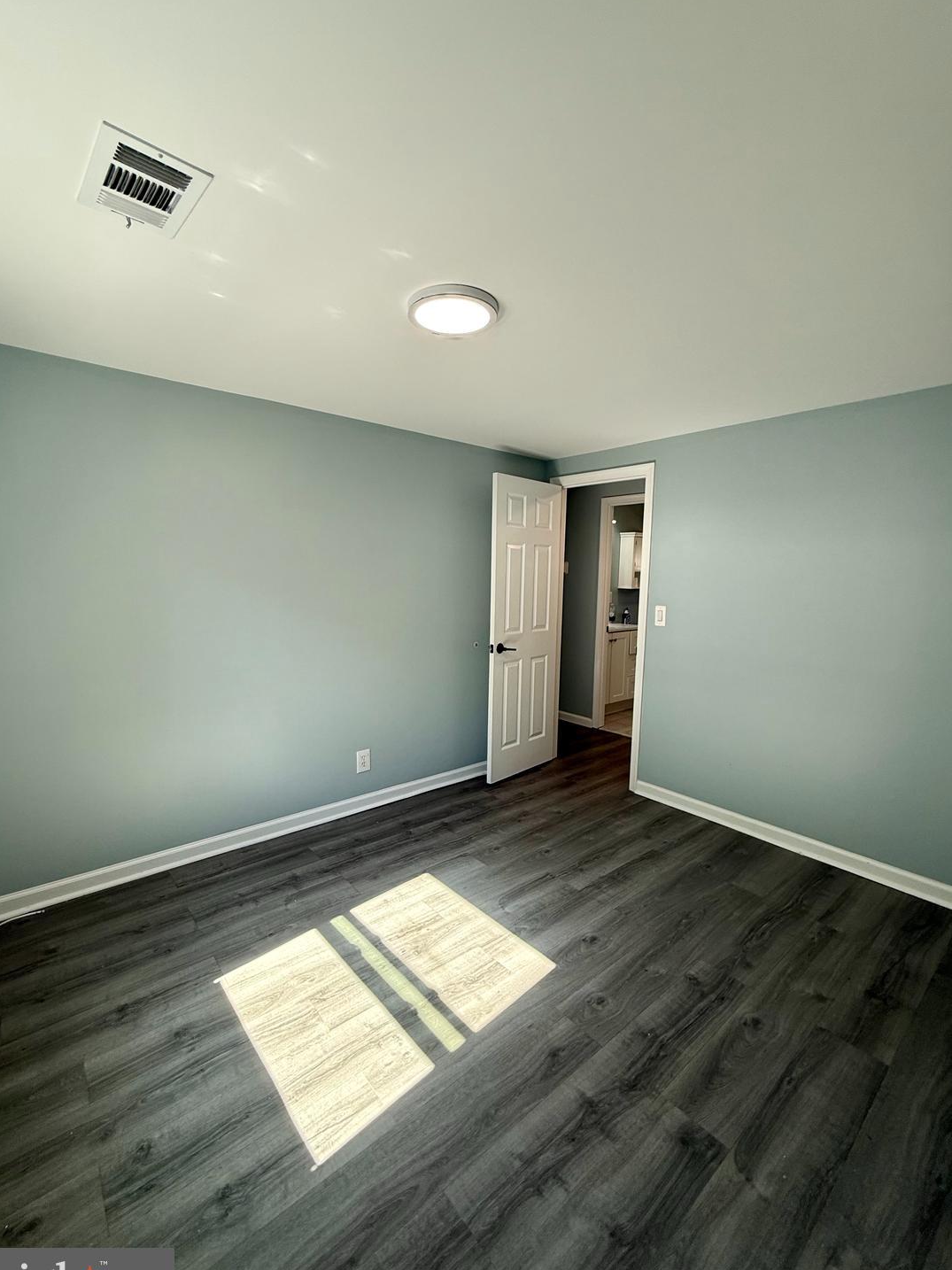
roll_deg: -1.3
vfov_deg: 98.2
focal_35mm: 15
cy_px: 640
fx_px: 550
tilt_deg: -6.1
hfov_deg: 81.7
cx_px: 463
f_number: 2.2
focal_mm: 2.22
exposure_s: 1/120
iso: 80
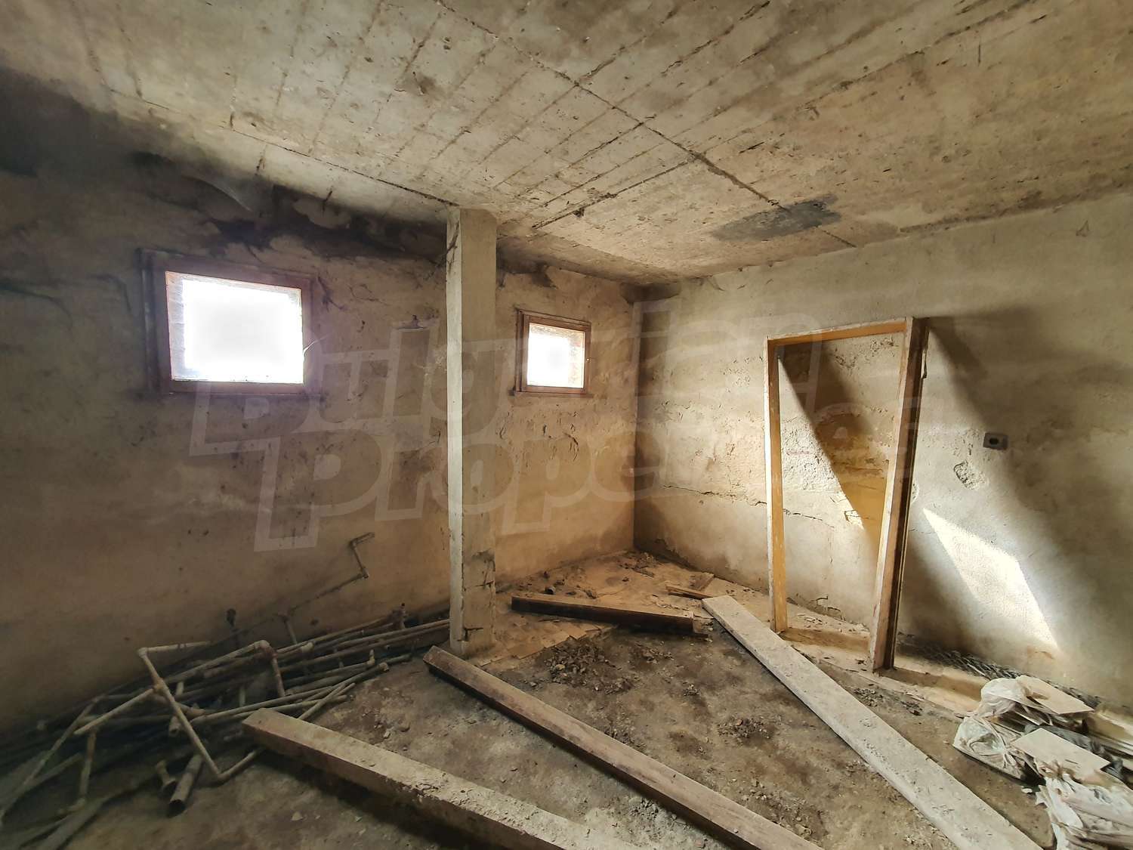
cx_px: 566
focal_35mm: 13
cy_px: 425
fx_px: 425
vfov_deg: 89.9
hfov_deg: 106.2
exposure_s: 1/50
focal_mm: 1.8
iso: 320
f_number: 2.2
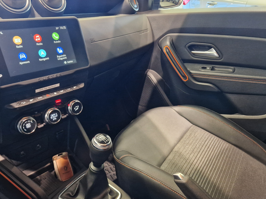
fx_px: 223
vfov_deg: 48.2
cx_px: 124
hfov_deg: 61.6
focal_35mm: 29
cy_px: 96
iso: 500
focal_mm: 5.4
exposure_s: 1/100
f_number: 1.8
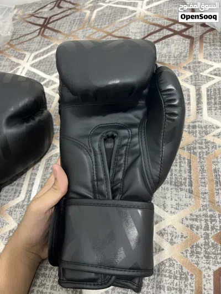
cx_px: 110
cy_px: 147
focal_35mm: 26
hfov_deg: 53.1
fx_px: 221
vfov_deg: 67.3
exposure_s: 1/50
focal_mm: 5.7
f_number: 1.5
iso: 500
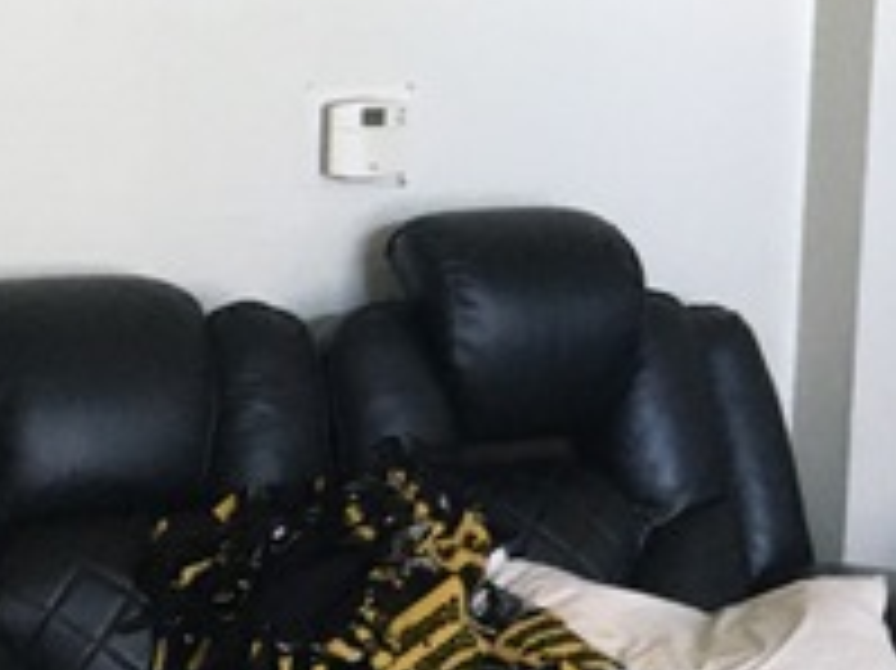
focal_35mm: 97
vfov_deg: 15.0
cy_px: 9
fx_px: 2509
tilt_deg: -1.0
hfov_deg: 19.5
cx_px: 934
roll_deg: -2.4
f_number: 2.2
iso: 200
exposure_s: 1/24
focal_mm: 4.15
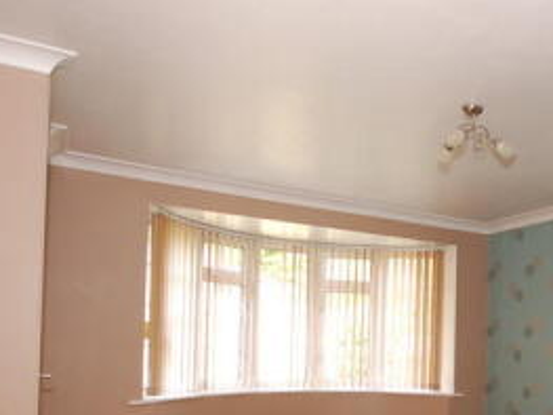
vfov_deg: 38.0
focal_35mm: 36
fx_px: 575
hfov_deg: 48.6
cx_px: 437
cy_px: 337
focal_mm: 10
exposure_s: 1/60
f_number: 4
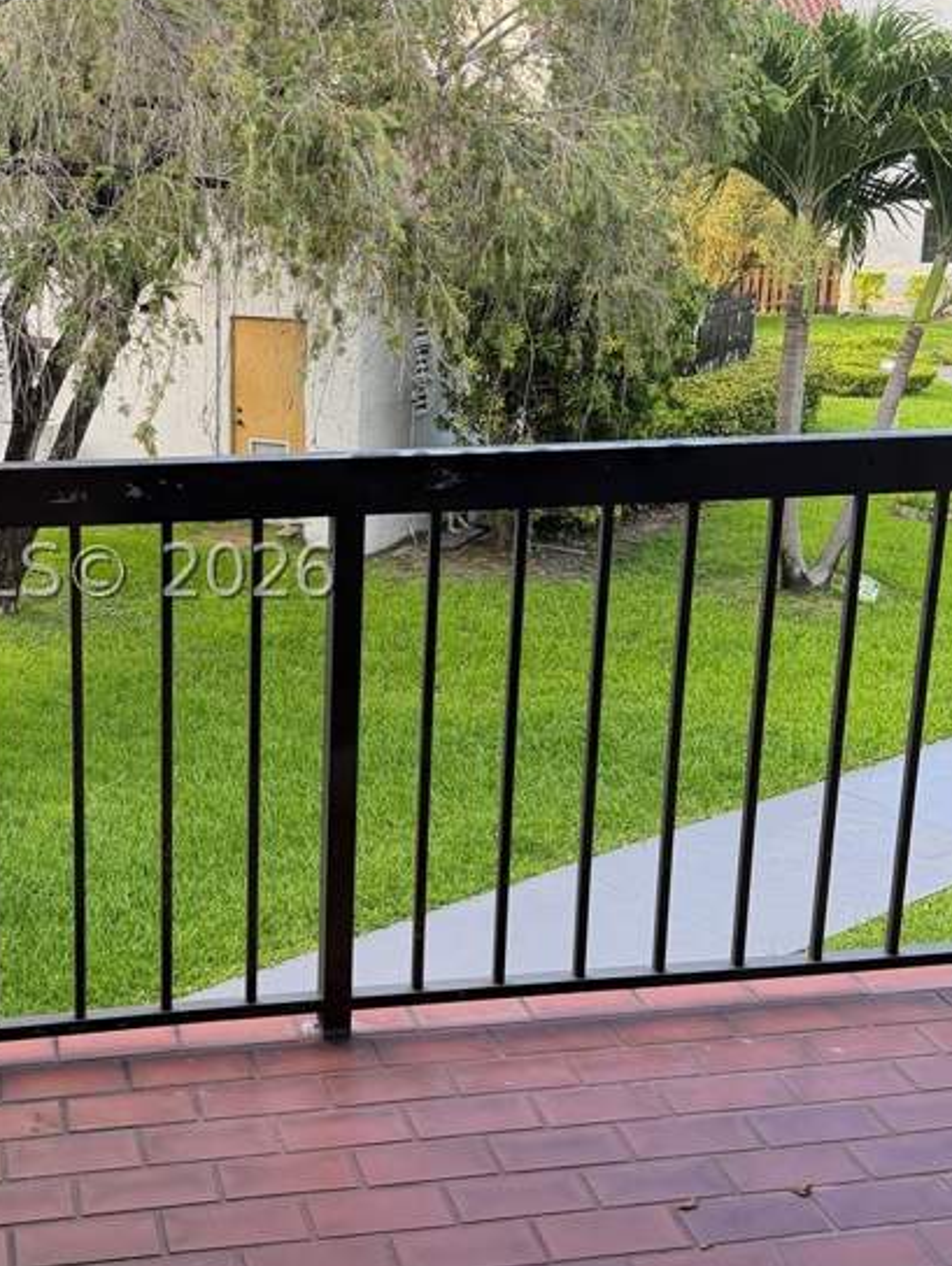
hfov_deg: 30.4
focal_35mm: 47
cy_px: 570
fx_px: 1721
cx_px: 244
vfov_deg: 40.4
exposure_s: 1/112
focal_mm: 6.76
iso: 200
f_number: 1.78
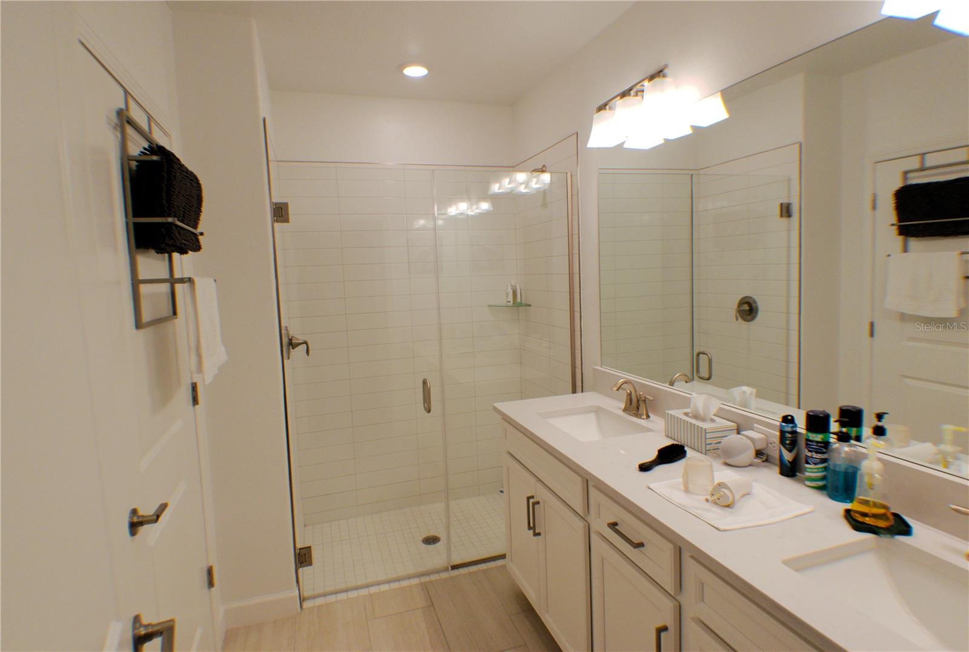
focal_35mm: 32
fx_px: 850
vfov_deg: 41.9
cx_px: 484
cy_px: 326
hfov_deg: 59.4
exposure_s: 1/160
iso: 400
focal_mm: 21
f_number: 6.3
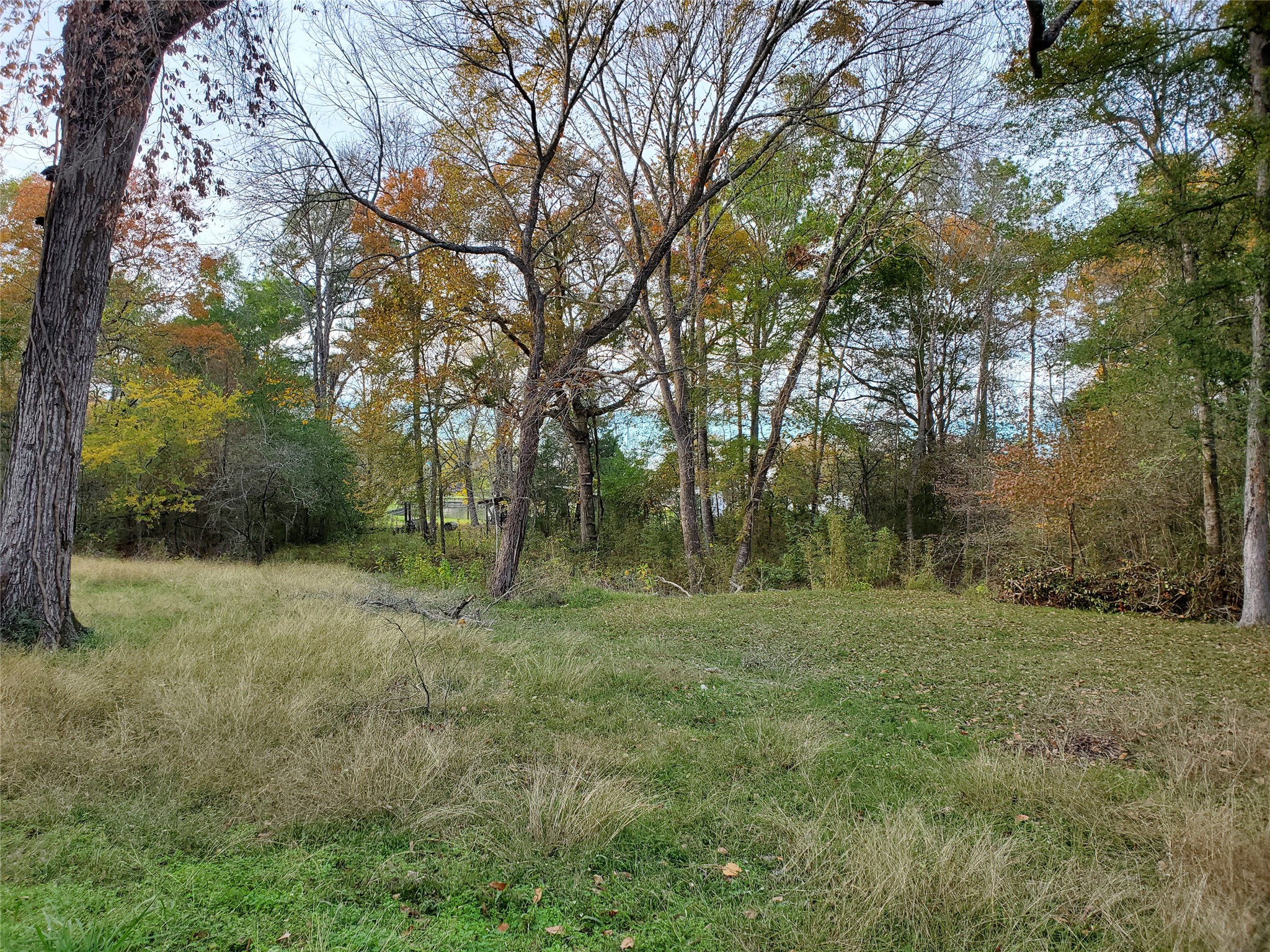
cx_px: 635
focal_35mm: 26
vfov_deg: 53.1
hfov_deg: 67.3
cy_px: 476
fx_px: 954
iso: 50
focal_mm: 4.3
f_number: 2.4
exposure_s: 1/235
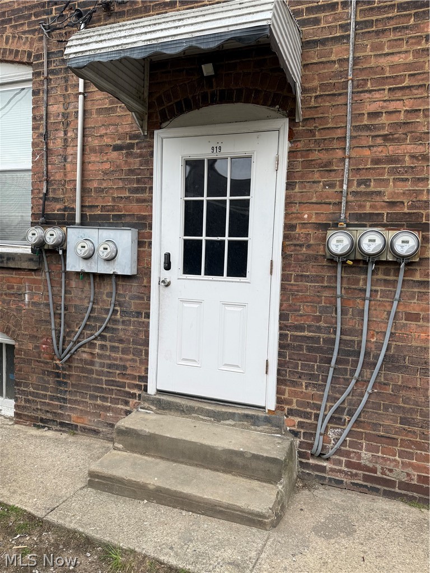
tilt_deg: -3.4
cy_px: 286
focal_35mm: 24
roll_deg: -2.4
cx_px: 215
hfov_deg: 56.8
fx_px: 398
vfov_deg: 71.6
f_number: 1.78
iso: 80
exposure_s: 1/909
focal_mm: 6.76
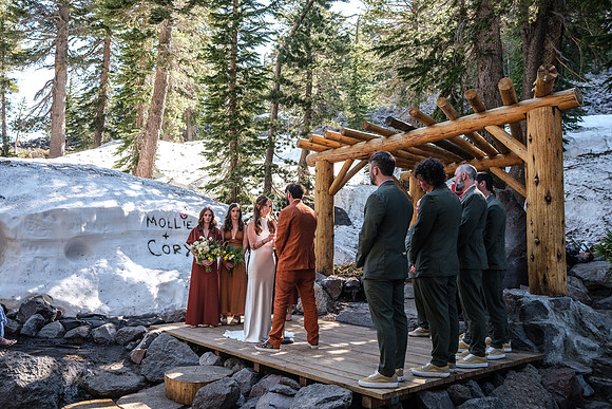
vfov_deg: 48.0
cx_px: 306
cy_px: 204
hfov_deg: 67.4
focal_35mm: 27
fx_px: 459
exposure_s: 1/220
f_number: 3.6
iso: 250
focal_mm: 18
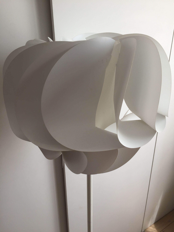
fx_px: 194
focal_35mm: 29
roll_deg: +1.0
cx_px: 87
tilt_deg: -24.6
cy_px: 116
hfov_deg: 48.2
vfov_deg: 61.7
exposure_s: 1/100
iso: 40
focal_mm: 4.15
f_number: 2.2
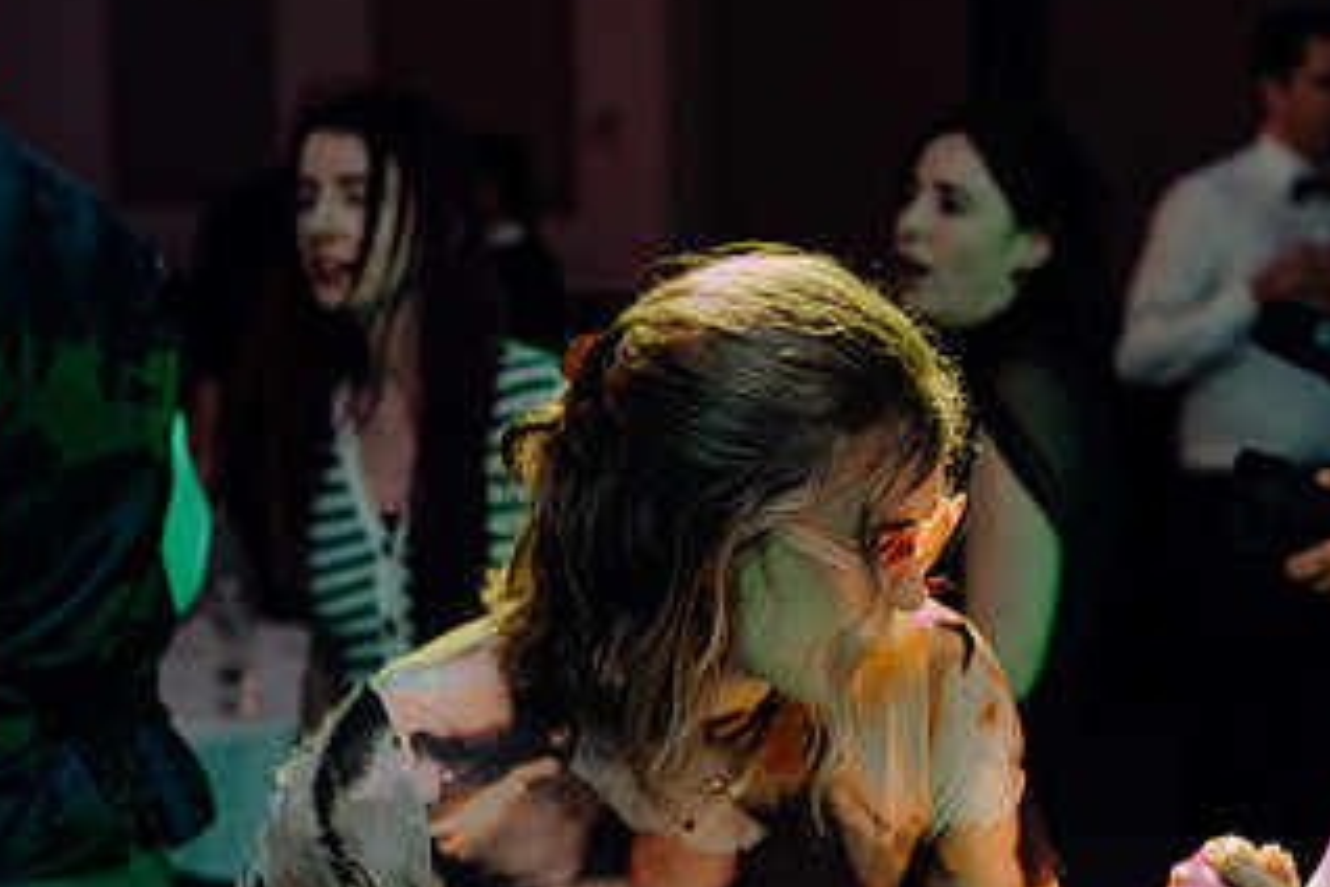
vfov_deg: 11.8
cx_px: 774
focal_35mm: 115
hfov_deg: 17.8
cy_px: 776
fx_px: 4248
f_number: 3.5
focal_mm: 63
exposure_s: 1/160
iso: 2500
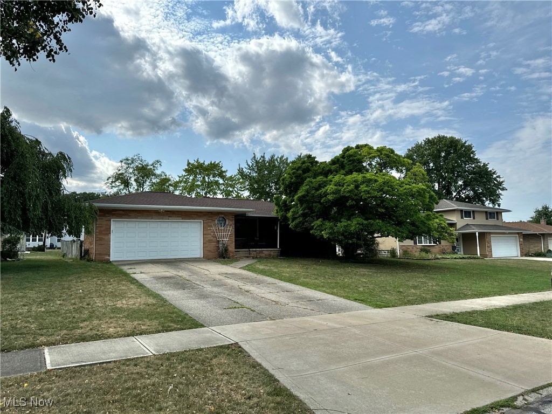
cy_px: 207
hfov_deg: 71.6
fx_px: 383
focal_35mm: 24
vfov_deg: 56.8
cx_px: 276
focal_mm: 6.76
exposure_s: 1/6410
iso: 80
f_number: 1.78
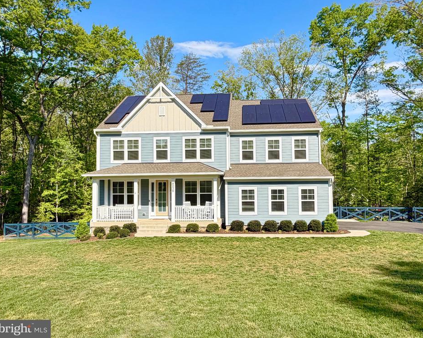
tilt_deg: +3.2
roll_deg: +0.2
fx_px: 188
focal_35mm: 15
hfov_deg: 96.7
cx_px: 226
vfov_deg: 84.0
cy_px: 164
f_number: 2.2
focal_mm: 2.22
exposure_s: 1/770
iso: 32
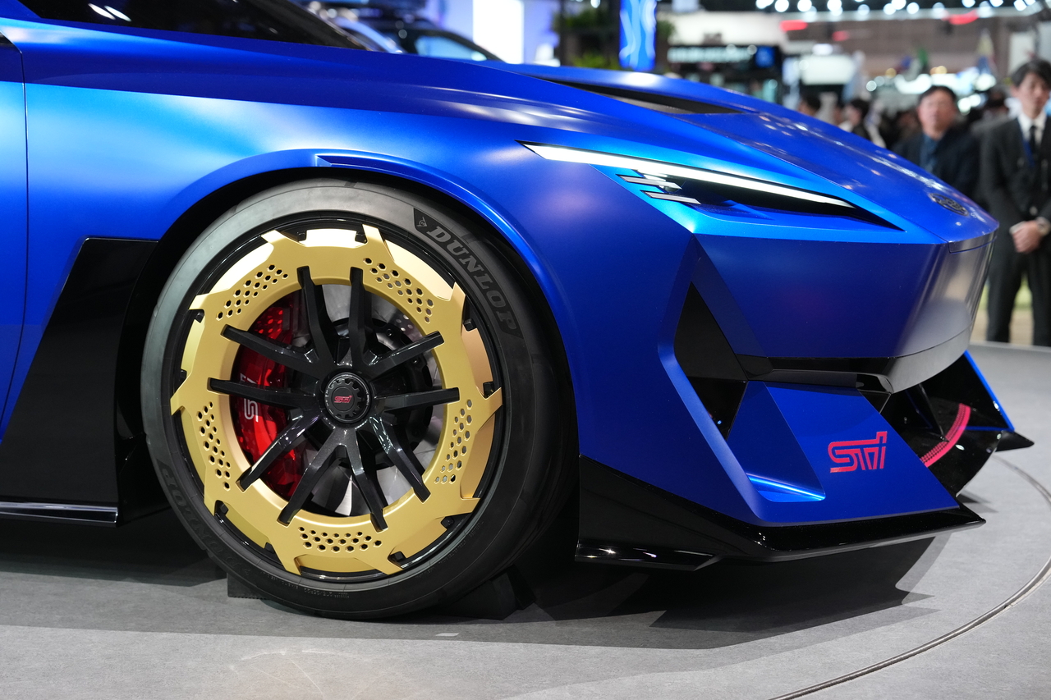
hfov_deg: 28.8
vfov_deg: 19.5
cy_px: 350
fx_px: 2043
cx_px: 526
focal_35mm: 70
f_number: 4
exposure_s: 1/80
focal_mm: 70
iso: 4000
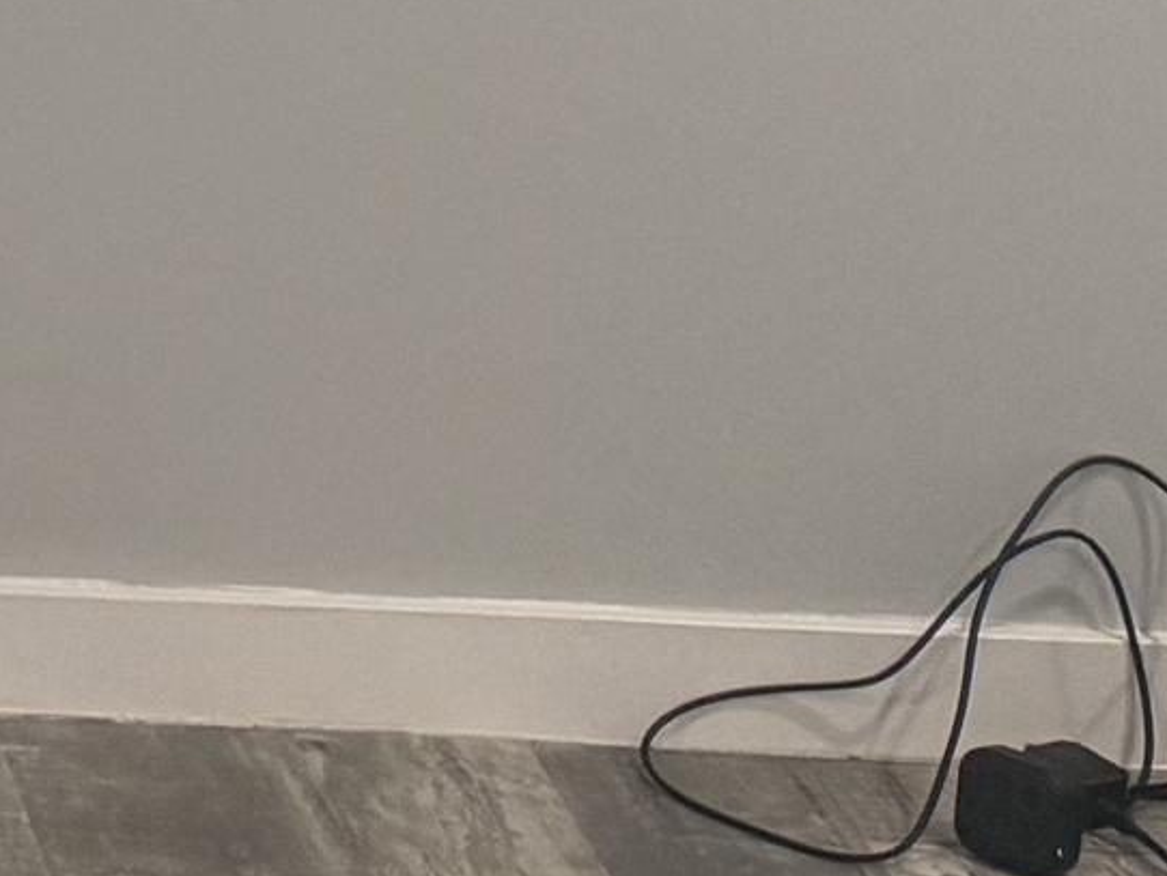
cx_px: -1658
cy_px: -1065
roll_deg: +1.1
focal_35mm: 136
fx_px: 4587
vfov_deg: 9.9
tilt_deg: -3.5
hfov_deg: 11.8
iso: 320
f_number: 1.78
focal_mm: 6.76
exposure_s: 1/120
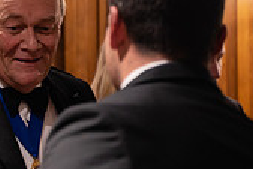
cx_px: -82
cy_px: 25
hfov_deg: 7.9
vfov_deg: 5.4
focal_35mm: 257
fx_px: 1808
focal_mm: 75
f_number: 2.8
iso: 1250
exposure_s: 1/60
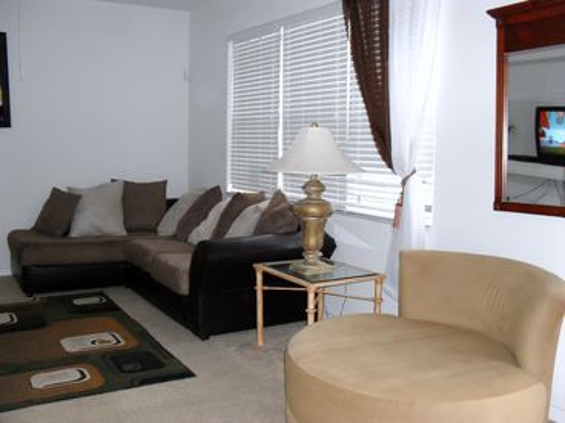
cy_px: 212
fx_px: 571
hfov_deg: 52.6
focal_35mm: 35
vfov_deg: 40.7
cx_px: 282
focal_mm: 6.3
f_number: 3.2
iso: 200
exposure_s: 1/45
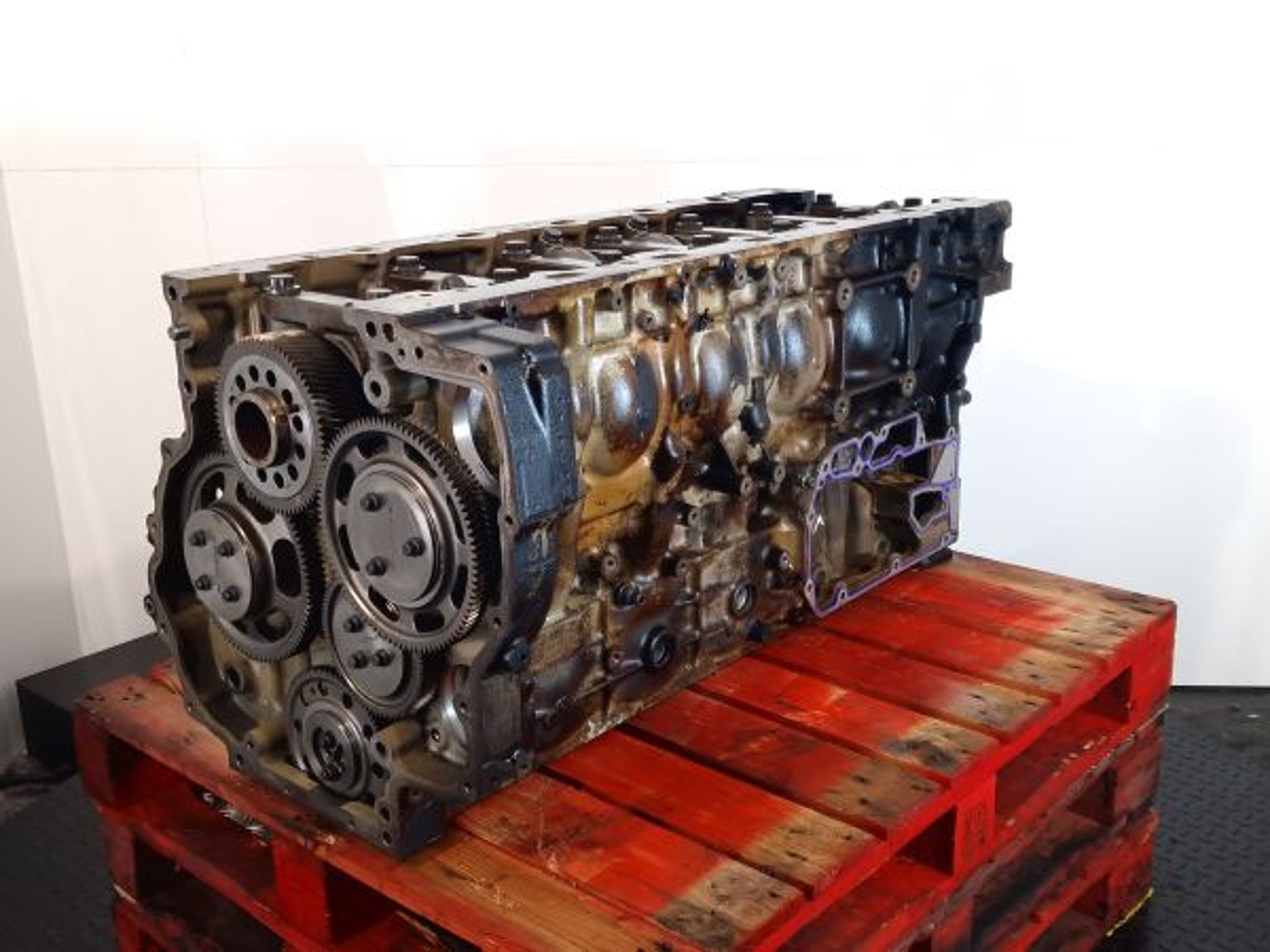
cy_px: 476
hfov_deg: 73.9
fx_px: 844
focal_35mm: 23
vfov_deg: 58.9
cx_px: 635
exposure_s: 1/50
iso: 64
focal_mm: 6.4
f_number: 1.8
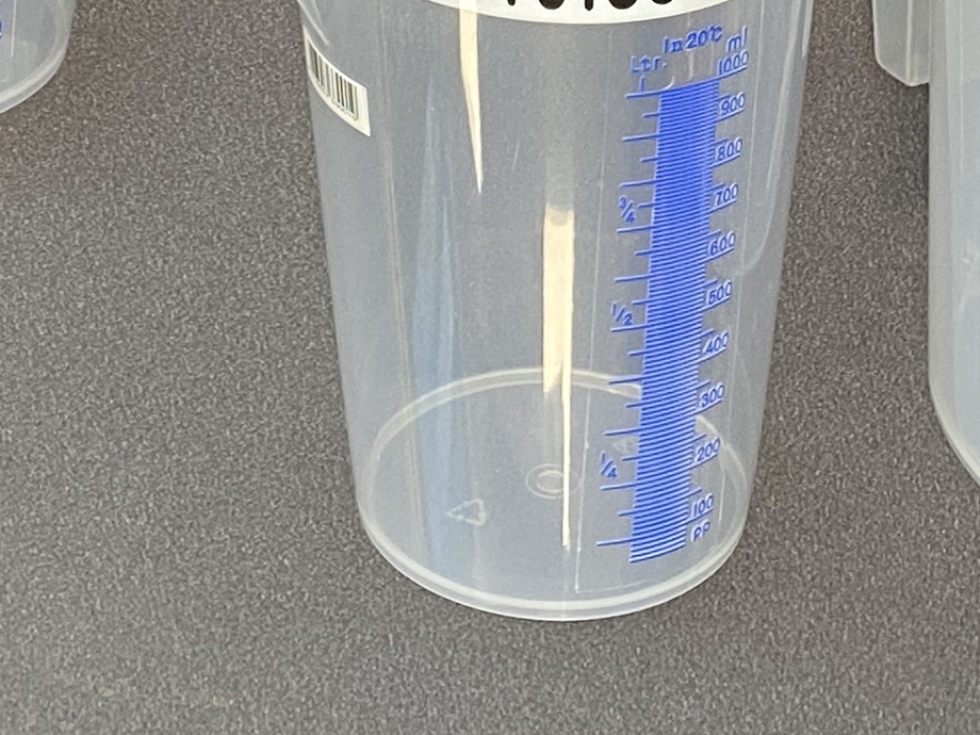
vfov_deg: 11.8
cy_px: -676
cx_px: 344
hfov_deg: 17.2
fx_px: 3227
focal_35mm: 114
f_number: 1.8
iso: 100
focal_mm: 4.25
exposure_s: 1/50
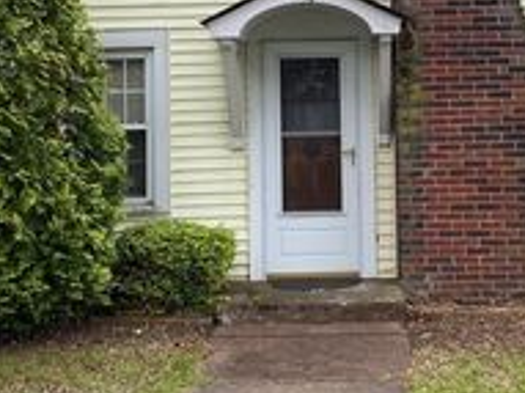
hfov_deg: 28.4
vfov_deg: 21.4
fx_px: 1031
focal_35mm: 68
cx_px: 352
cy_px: 87
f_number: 1.8
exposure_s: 1/209
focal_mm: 4.25
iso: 32
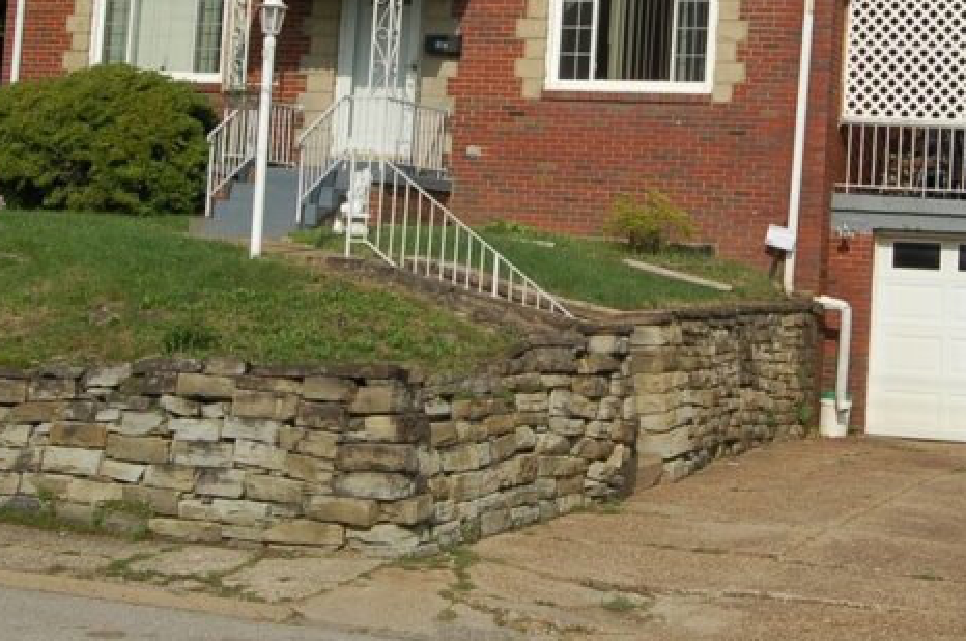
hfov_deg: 30.1
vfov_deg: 20.0
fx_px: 1795
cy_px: 112
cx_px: 570
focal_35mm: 67
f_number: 11
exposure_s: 1/500
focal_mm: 26
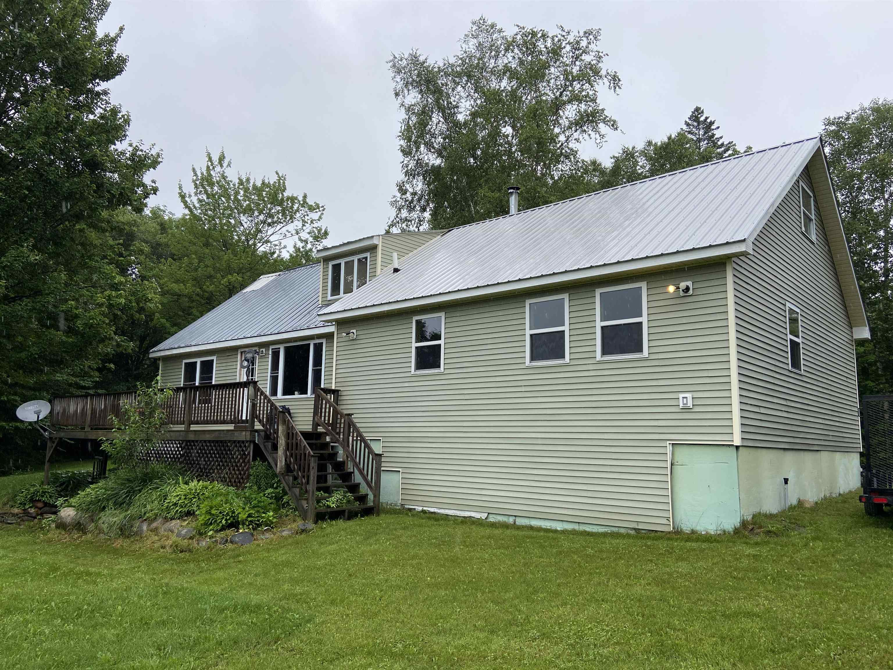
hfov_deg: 67.3
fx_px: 671
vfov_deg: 53.1
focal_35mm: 26
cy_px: 335
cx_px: 446
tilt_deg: +9.2
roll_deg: -1.4
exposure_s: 1/647
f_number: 1.8
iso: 32
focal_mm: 4.25
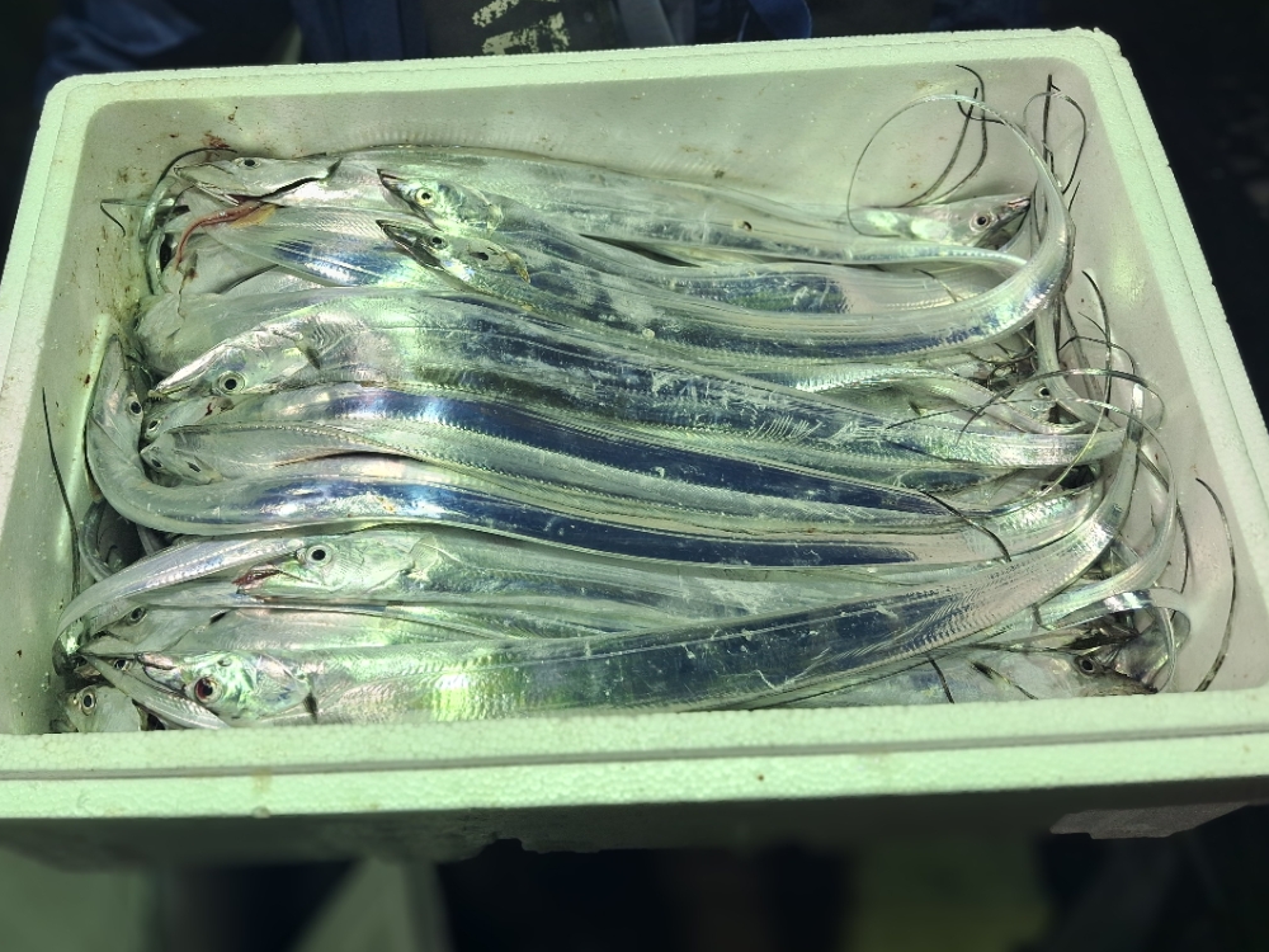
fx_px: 1173
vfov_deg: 44.0
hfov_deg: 56.5
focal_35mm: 32
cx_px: 524
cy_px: 388
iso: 40
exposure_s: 1/120
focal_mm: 4.69
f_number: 1.8
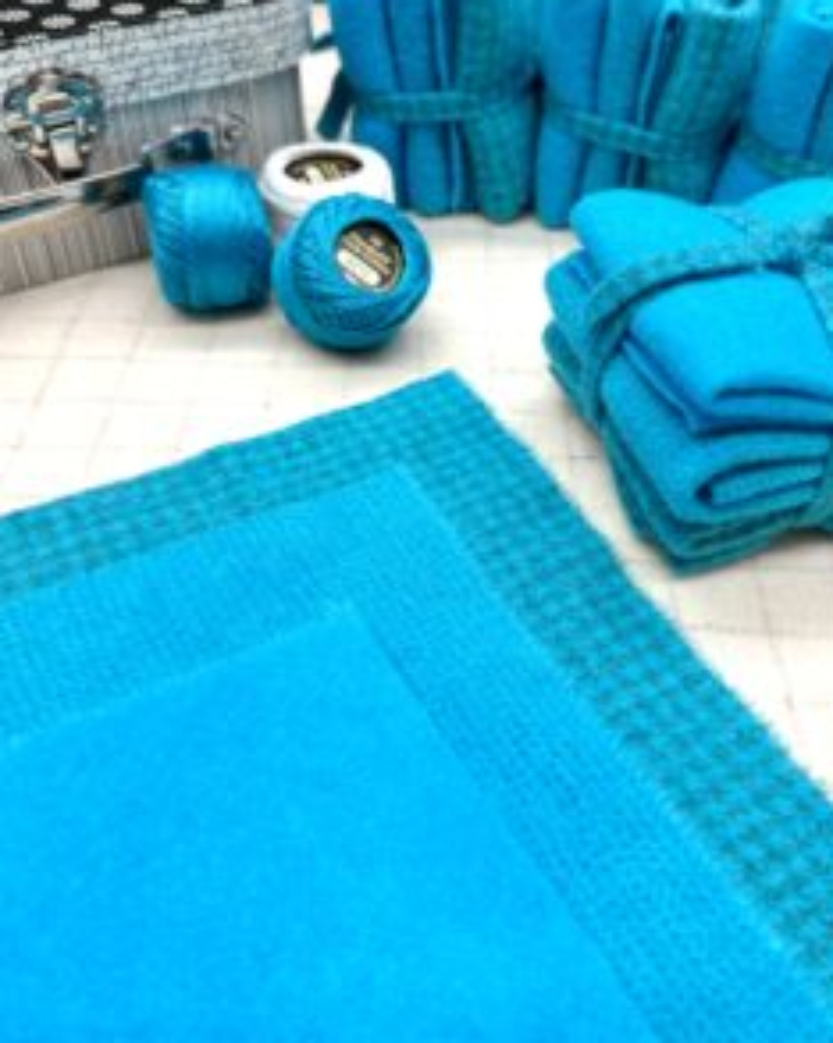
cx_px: 505
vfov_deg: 55.5
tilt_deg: -42.0
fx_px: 987
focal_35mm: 32
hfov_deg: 45.5
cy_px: 445
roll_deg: -2.5
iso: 160
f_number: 1.78
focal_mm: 6.76
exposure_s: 1/120
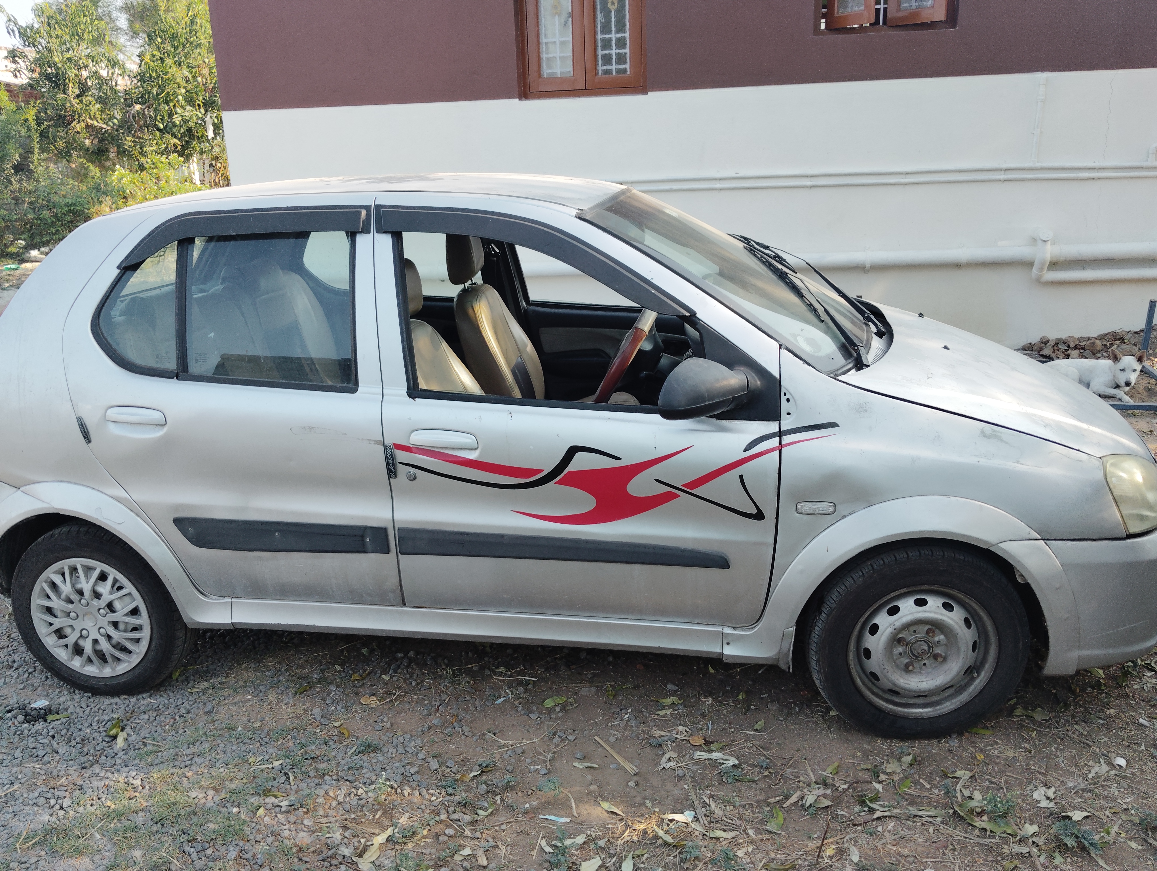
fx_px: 971
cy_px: 436
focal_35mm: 29
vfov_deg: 48.3
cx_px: 578
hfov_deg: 61.6
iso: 50
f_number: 1.8
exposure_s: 1/310
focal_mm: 4.25
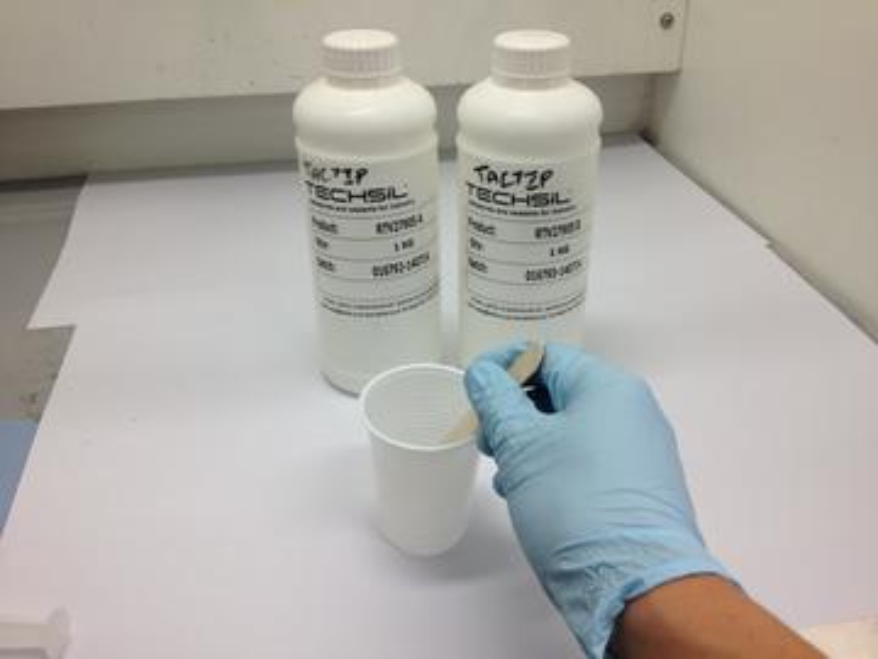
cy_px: 330
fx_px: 888
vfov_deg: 40.7
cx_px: 439
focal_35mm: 35
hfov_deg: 52.6
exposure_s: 1/100
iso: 64
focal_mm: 4.28
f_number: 2.4
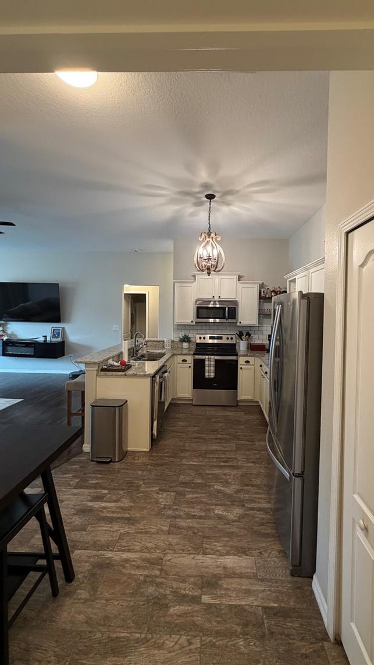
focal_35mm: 16
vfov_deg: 99.3
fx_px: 282
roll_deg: -1.4
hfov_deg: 66.8
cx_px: 211
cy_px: 317
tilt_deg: -0.7
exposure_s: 1/60
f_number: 2.2
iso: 320
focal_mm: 2.22
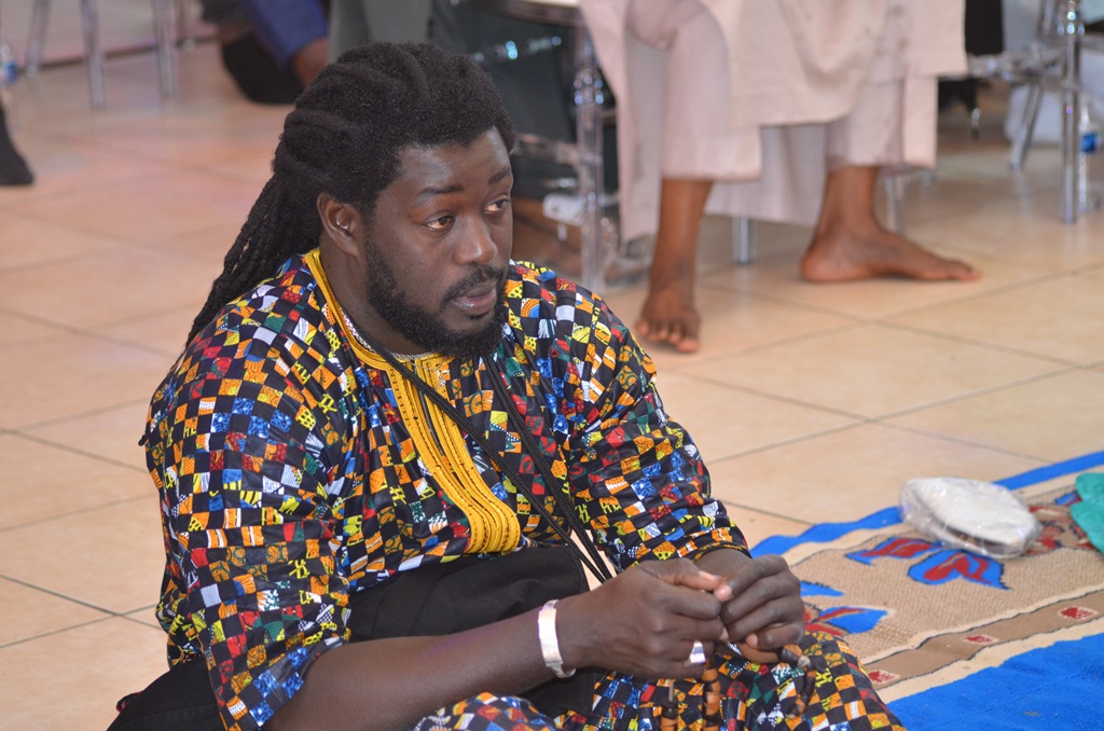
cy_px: 366
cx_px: 552
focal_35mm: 142
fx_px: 4360
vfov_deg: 9.6
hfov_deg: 14.4
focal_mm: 95
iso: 800
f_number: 4
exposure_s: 1/60
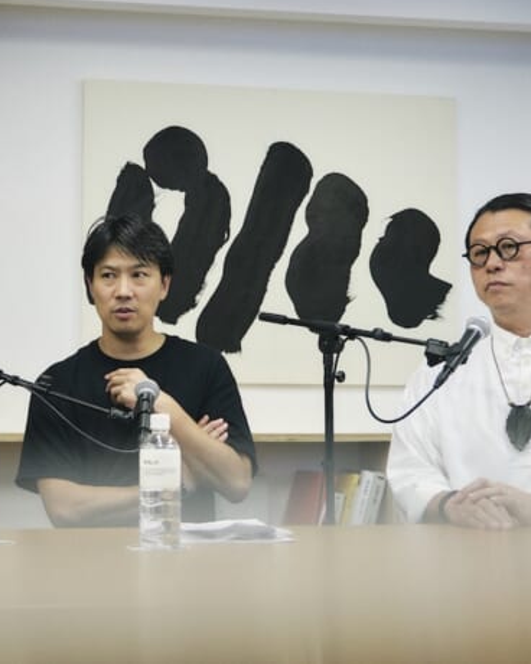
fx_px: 1179
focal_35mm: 60
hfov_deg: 25.1
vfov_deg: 31.5
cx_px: 136
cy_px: 328
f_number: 2.8
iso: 640
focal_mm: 28.3
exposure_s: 1/160
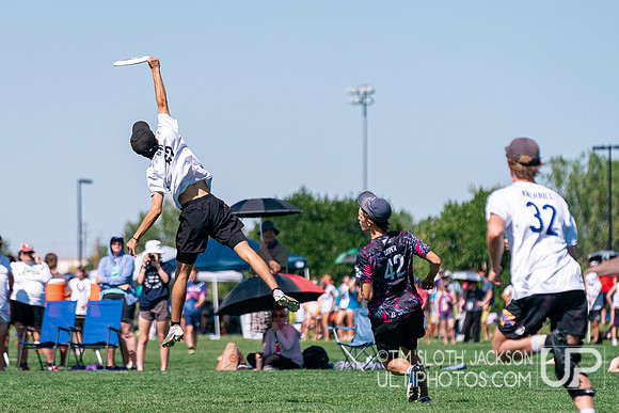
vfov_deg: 3.9
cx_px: 242
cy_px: 156
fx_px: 6073
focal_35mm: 353
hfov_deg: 5.8
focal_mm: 200
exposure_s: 1/10000
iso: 640
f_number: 4
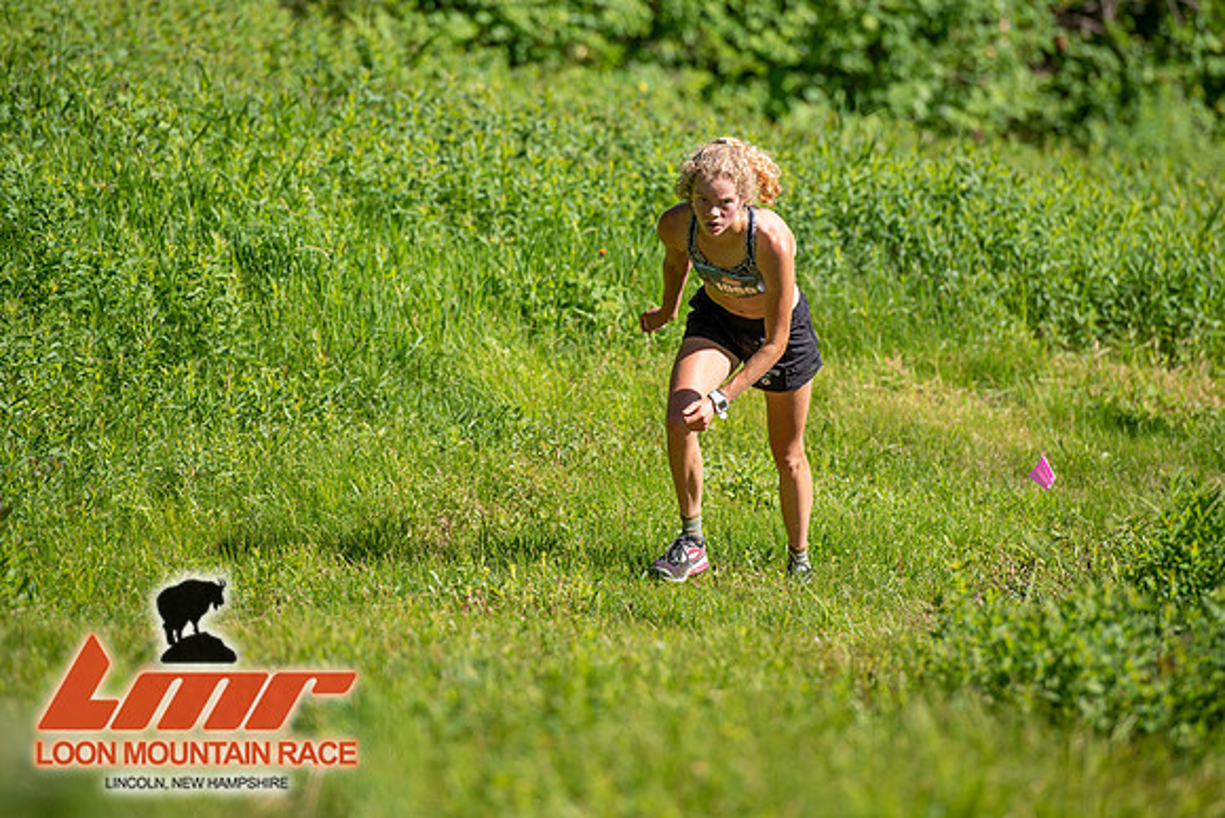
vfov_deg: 5.8
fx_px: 8036
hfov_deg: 8.7
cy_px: 335
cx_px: 612
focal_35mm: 236
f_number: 3.5
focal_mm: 200
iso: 100
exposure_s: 1/800
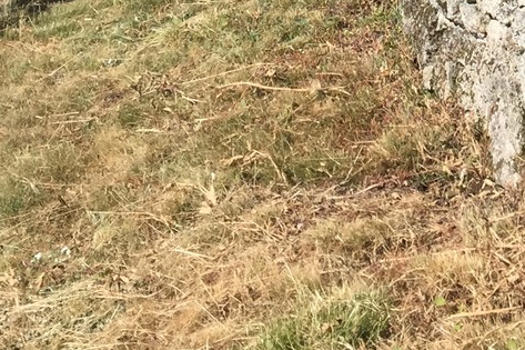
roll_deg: -0.5
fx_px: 1487
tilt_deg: -3.4
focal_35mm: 102
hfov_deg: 18.7
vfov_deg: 12.2
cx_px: 672
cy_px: -301
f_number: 2.2
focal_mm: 4.15
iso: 32
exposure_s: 1/1799
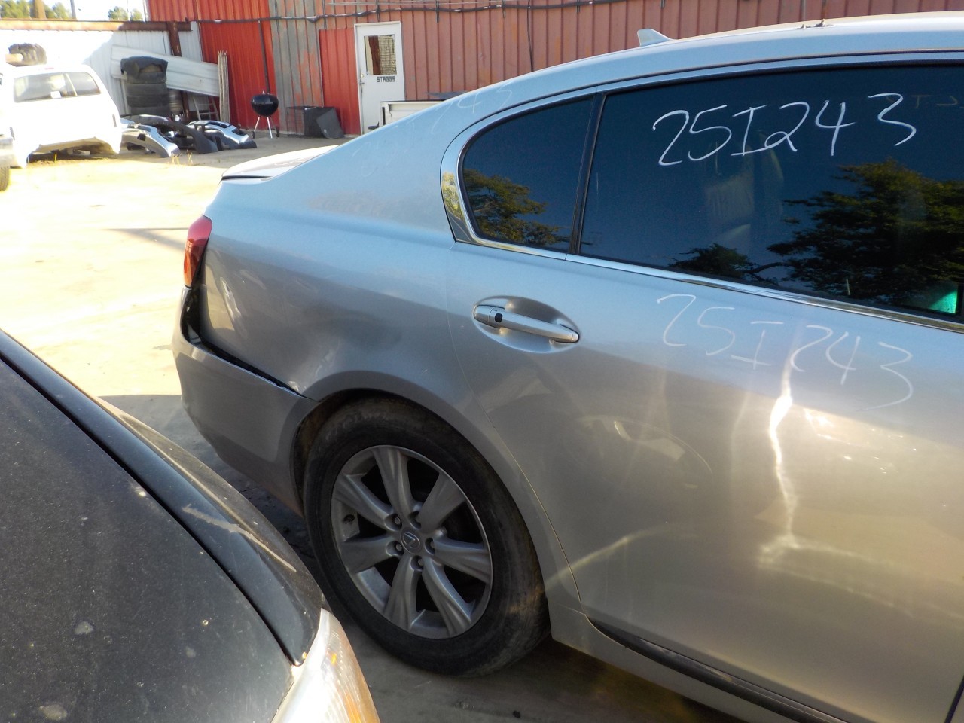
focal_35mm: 30
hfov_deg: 60.0
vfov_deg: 46.8
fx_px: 835
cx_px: 482
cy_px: 362
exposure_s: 1/320
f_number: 3.3
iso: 125
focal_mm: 4.1
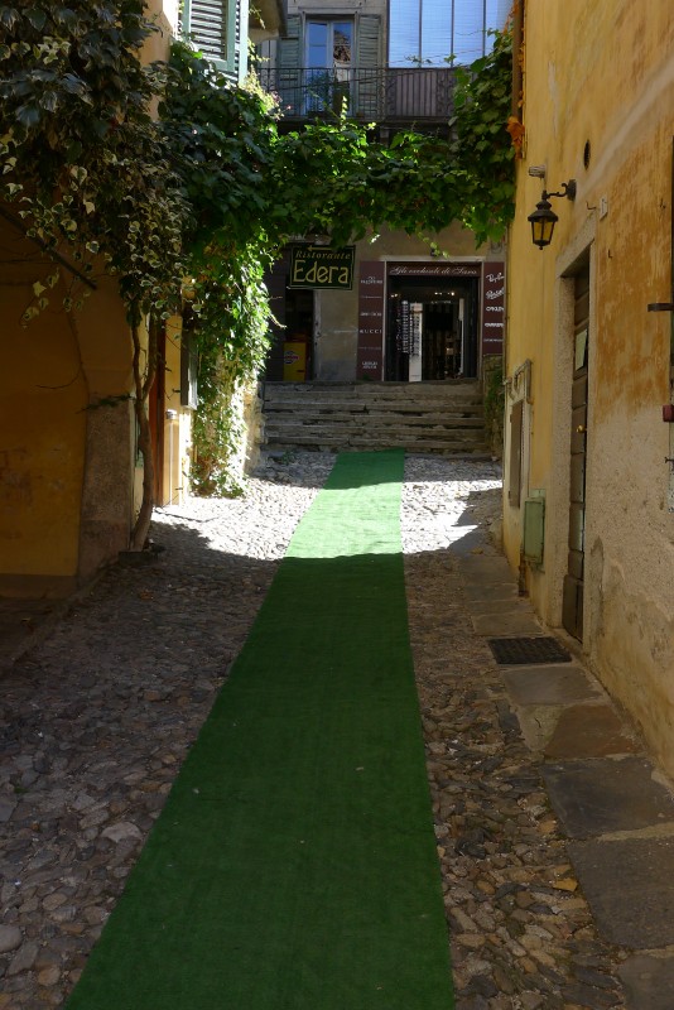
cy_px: 505
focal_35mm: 35
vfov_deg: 54.4
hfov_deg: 37.9
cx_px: 337
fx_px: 982
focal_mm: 7.5
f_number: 2.8
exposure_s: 1/200
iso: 80
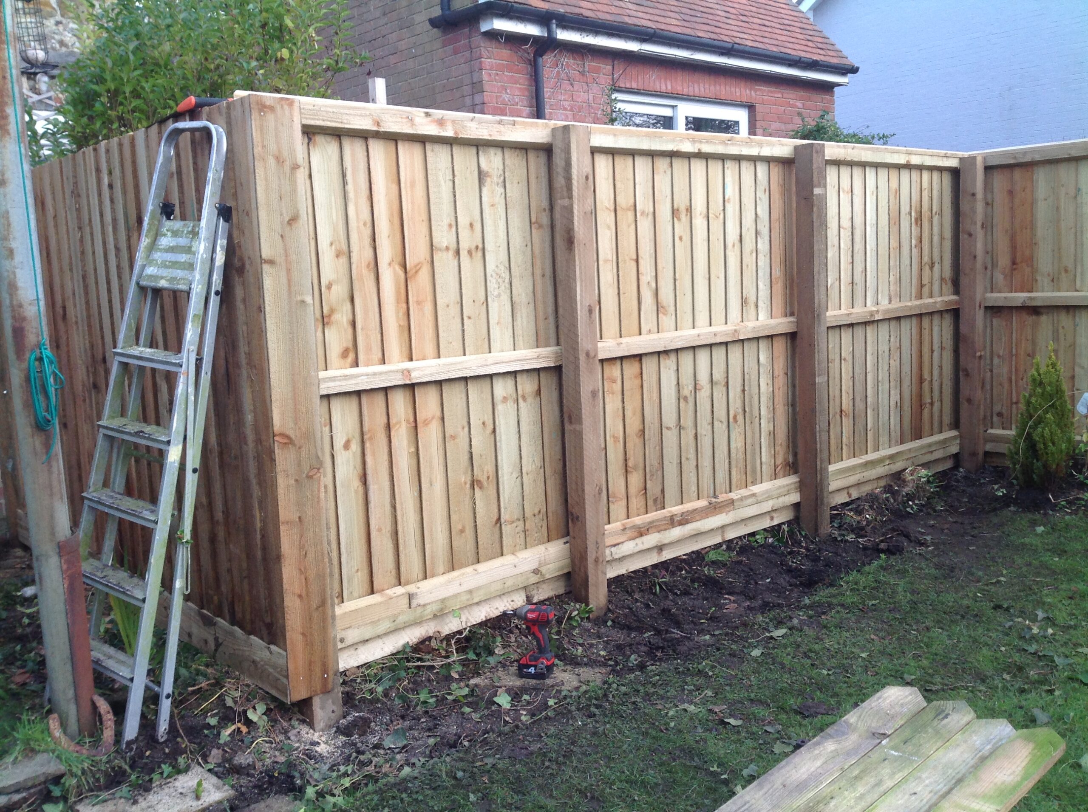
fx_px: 1098
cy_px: 406
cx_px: 544
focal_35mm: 35
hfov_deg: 52.7
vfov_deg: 40.6
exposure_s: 1/60
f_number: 2.4
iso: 80
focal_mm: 4.28
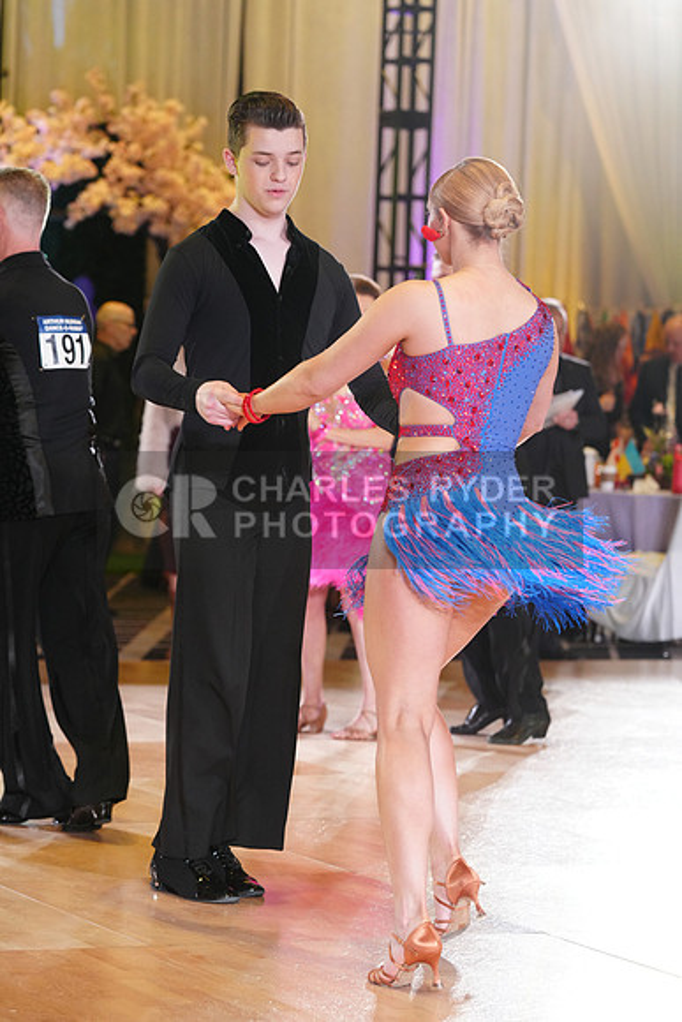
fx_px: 3294
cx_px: 341
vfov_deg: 17.6
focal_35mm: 116
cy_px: 511
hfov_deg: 11.8
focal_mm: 116
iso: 2500
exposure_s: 1/400
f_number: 4
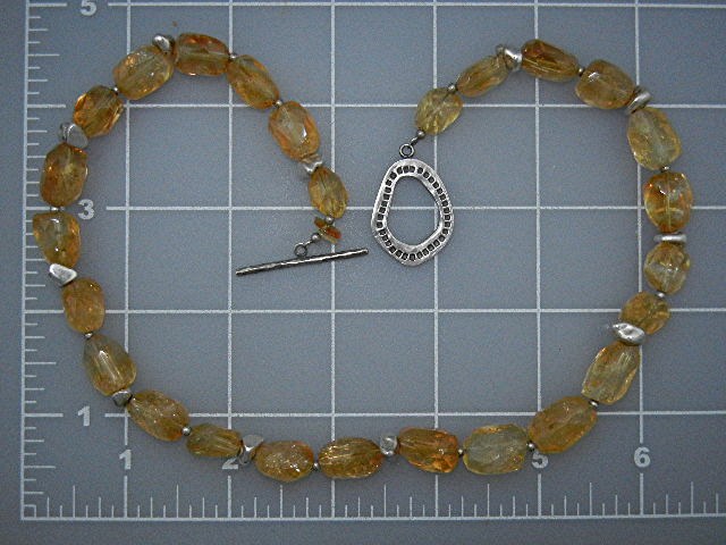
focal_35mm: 39
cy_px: 272
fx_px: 818
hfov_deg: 47.9
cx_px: 363
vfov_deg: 36.8
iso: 800
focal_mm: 7.1
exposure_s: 1/30
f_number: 7.4
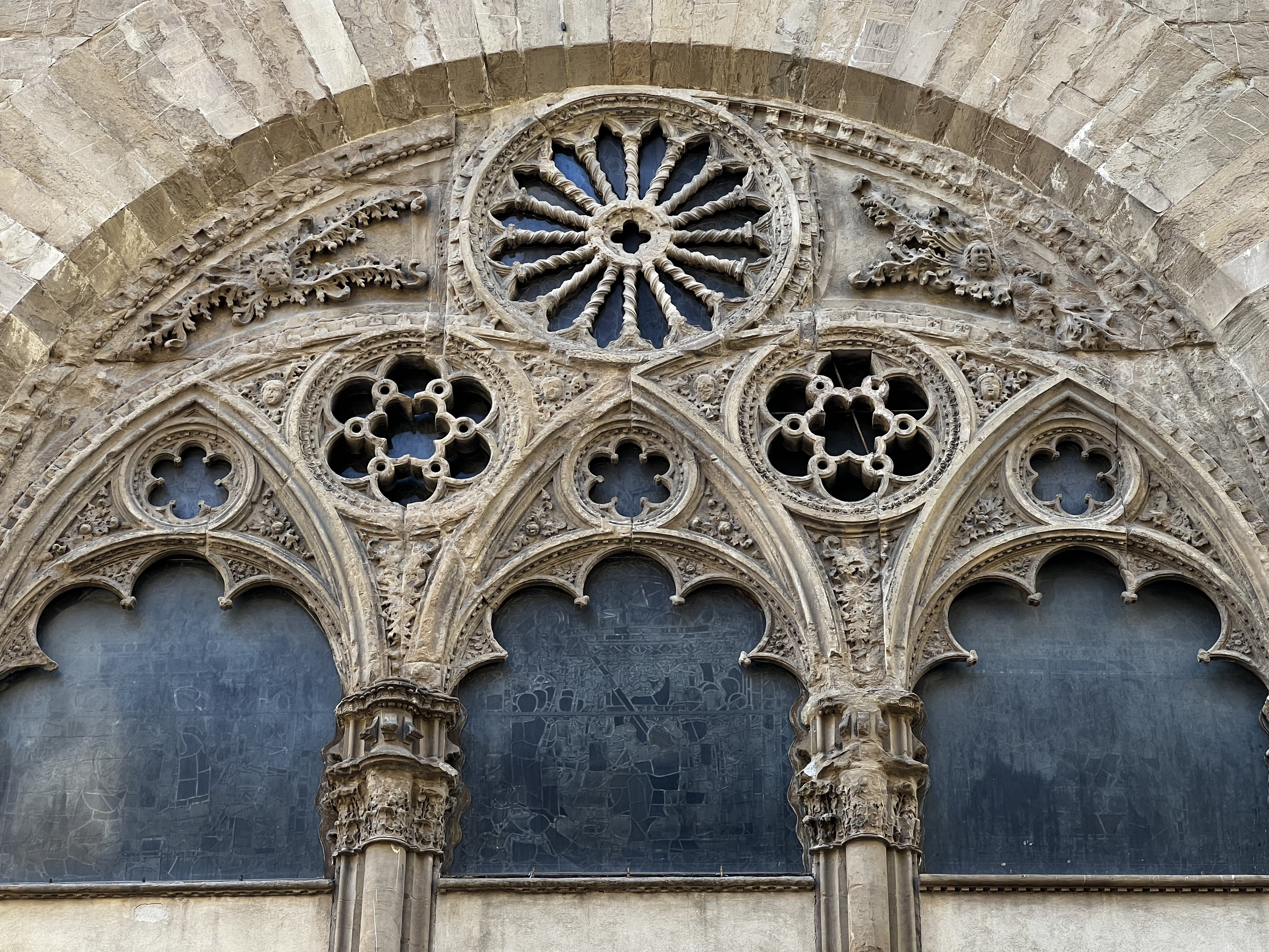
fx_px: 2823
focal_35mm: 77
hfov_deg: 25.3
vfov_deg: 19.1
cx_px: 634
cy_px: 476
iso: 64
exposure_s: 1/122
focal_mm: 9
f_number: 2.8
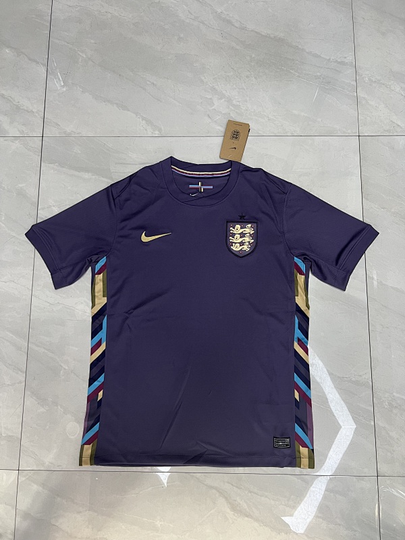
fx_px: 406
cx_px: 202
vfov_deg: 67.3
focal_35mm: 26
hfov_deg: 53.1
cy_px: 270
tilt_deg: -80.8
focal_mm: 5.7
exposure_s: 1/63
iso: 125
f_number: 1.5
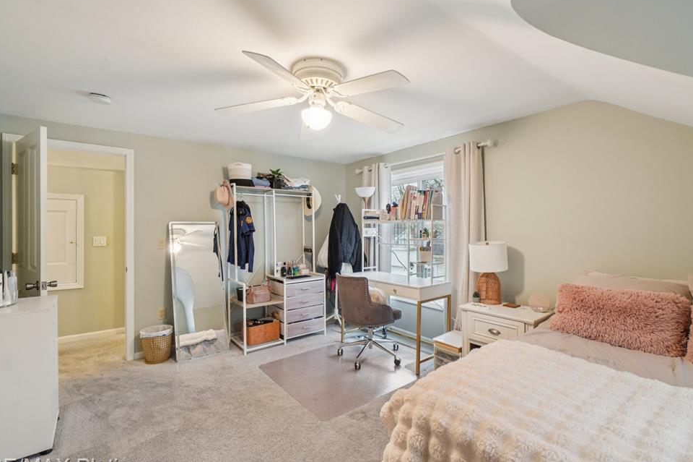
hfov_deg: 96.8
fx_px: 308
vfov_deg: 73.7
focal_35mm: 16
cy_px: 236
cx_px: 353
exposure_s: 1/8
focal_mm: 10
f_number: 8
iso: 400
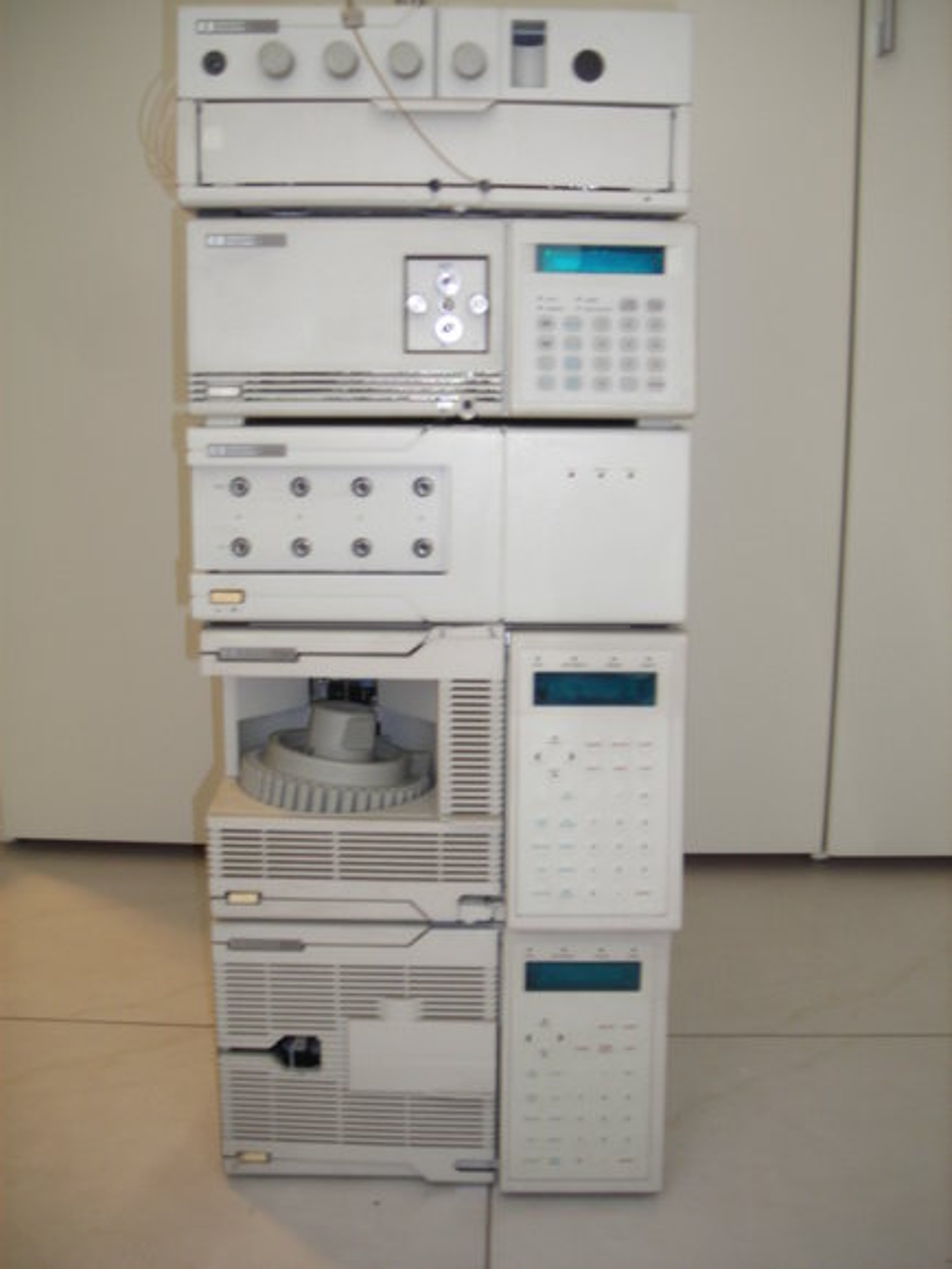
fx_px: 1393
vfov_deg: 49.0
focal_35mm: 38
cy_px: 634
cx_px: 476
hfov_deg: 37.7
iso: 200
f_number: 3.2
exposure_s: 1/5.4
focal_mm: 6.3
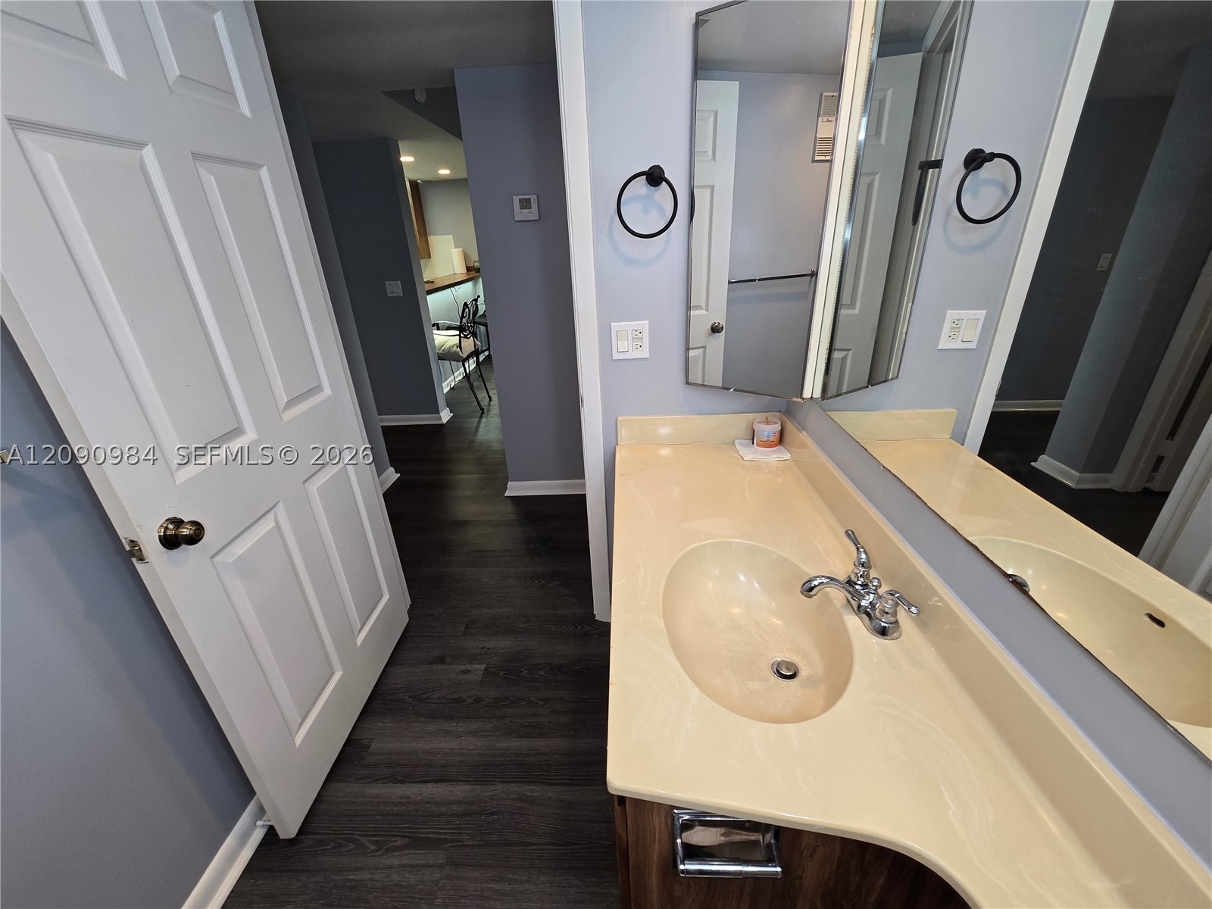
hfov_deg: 106.2
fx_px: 455
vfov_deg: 89.9
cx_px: 606
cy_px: 454
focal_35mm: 13
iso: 100
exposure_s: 1/60
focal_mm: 2.2
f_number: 2.2
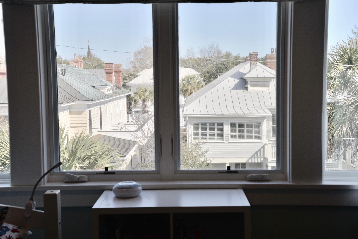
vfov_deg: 27.0
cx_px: 179
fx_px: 497
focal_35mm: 50
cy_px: 120
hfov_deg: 39.6
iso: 200
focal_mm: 50
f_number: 7.1
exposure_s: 1/200
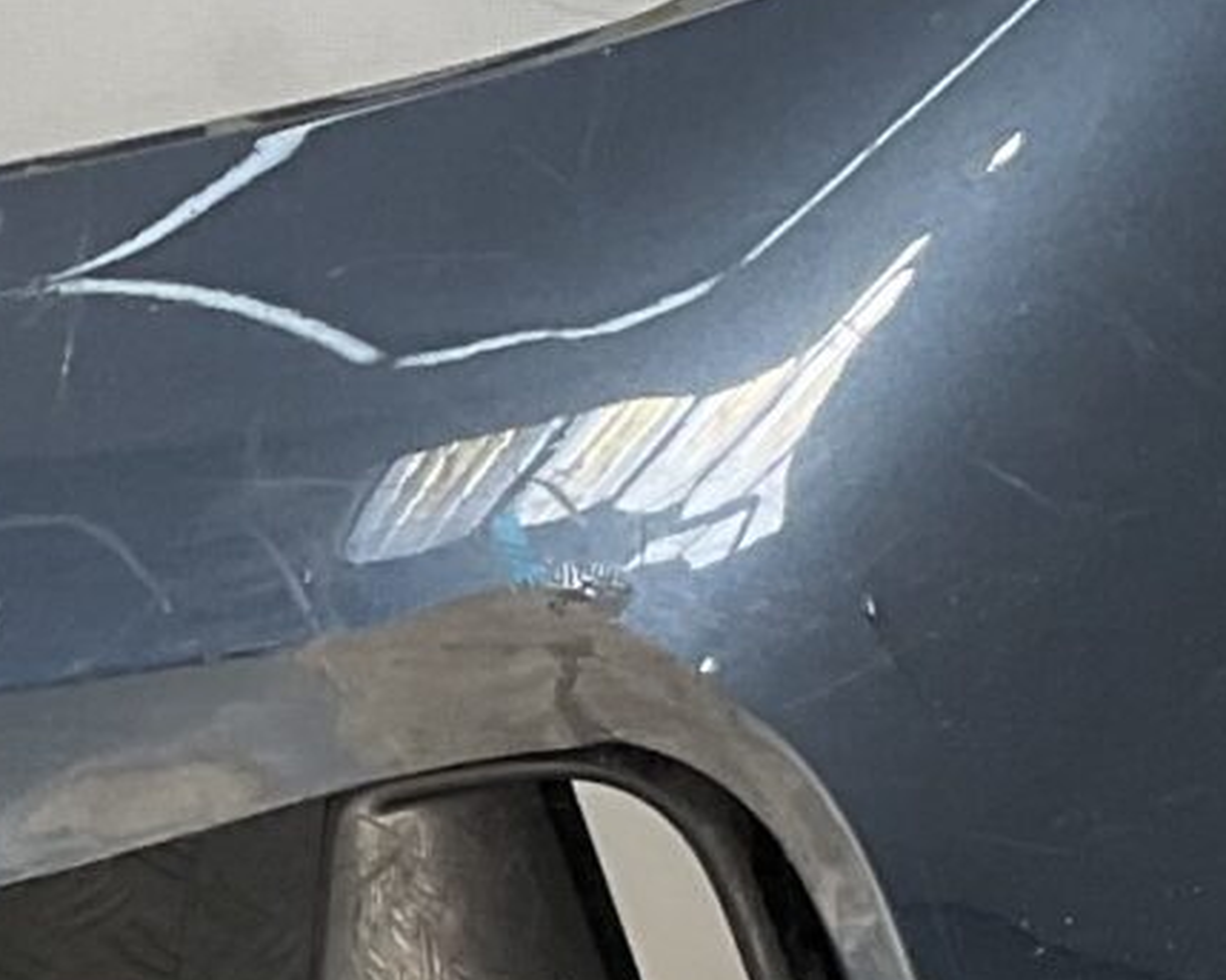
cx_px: -680
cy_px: 1063
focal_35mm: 169
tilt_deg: -12.2
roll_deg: +3.4
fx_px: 6131
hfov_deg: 10.9
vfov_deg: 9.1
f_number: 1.8
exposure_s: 1/249
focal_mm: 3
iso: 16
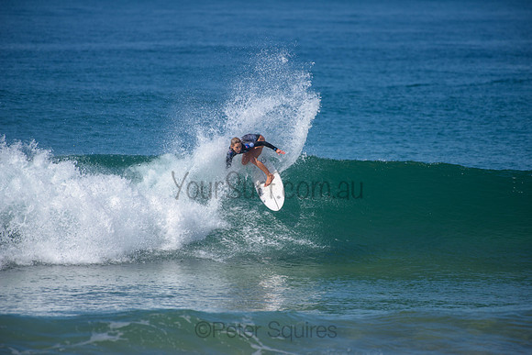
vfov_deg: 2.8
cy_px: 178
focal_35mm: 500
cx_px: 266
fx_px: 7390
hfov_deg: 4.1
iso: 180
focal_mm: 500
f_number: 5.6
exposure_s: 1/2000
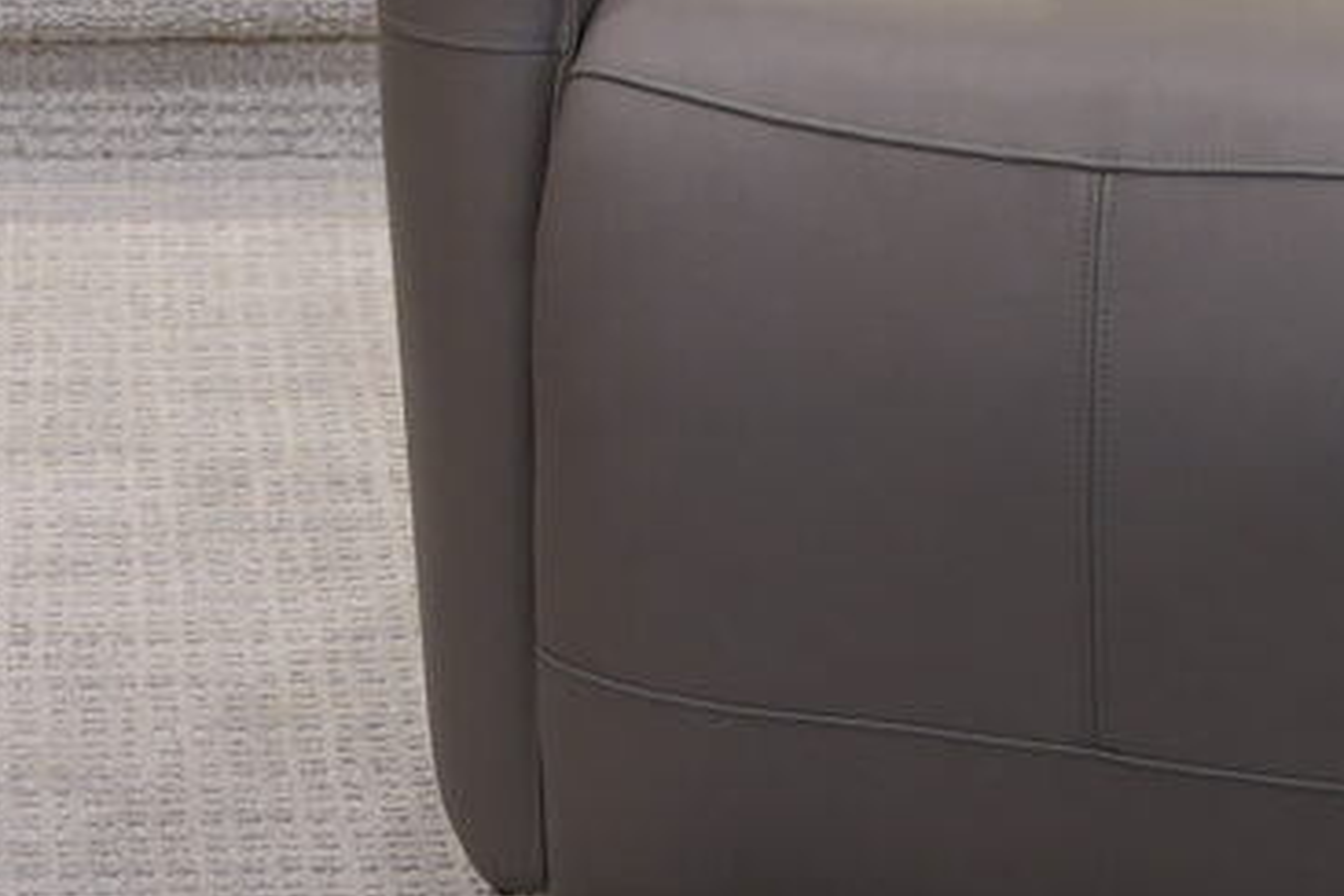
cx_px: 503
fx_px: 7317
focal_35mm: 196
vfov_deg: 6.5
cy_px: -1599
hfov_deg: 10.5
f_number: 2.8
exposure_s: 1/30
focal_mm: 28
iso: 125
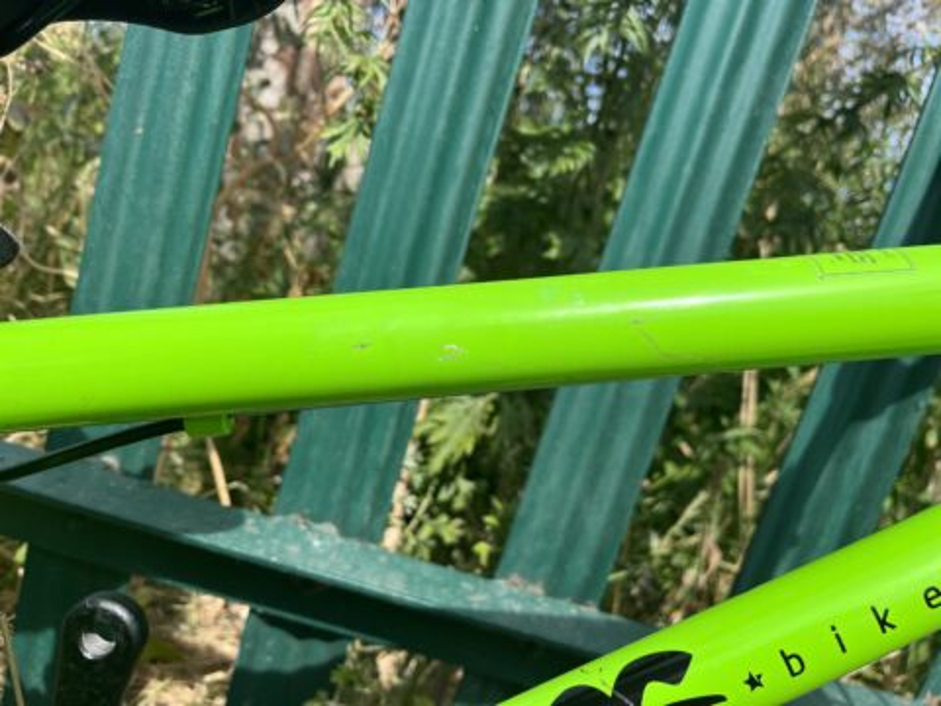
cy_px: 353
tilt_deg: -10.3
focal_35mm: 26
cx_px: 470
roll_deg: -15.6
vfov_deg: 53.1
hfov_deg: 67.3
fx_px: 707
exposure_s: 1/2410
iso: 50
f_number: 1.6
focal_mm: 5.1
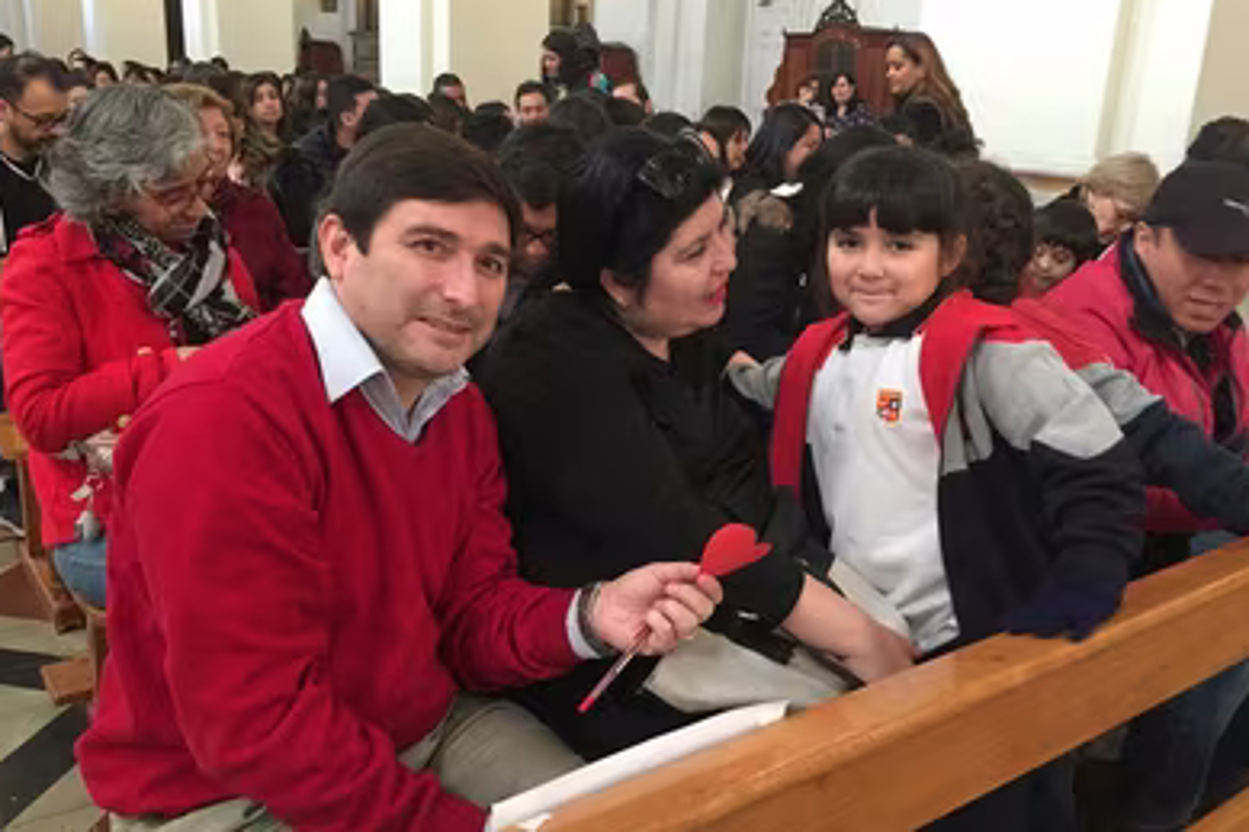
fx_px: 1075
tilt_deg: -16.5
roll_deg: -2.9
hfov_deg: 60.3
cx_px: 626
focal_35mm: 31
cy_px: 427
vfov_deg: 42.3
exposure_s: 1/17
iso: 160
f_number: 2.2
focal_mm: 4.15
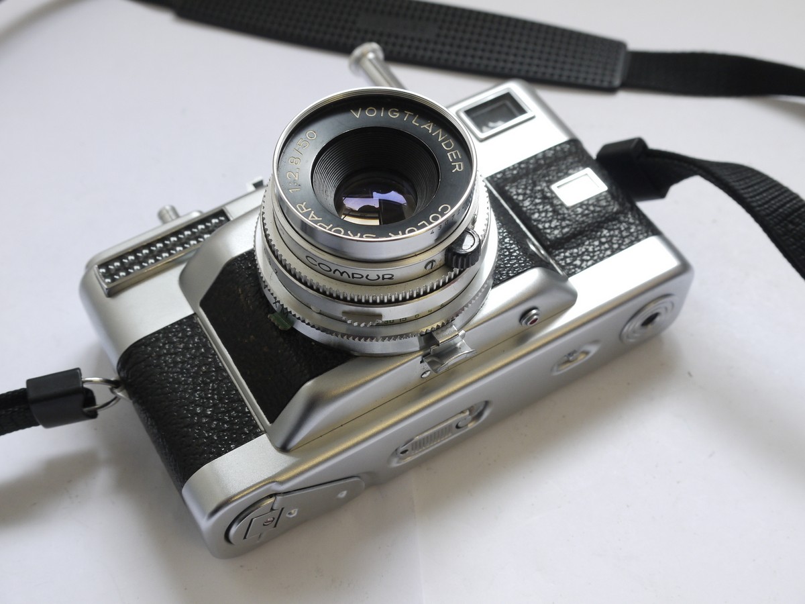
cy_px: 302
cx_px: 402
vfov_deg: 29.1
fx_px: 1163
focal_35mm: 50
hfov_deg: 38.2
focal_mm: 25
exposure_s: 1/20
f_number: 10
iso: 400
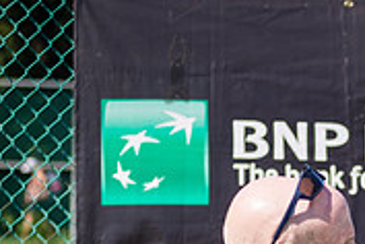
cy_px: 367
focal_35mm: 262
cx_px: 575
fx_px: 2656
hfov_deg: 7.7
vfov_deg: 5.2
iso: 125
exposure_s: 1/800
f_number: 4.5
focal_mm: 80
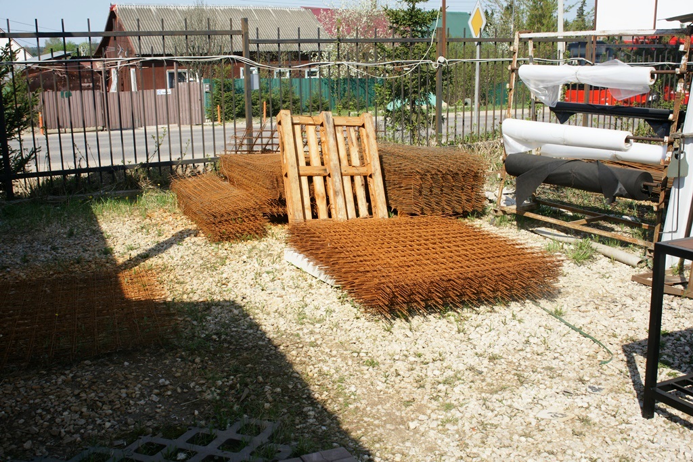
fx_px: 693
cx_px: 346
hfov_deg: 53.1
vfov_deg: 36.9
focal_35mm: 36
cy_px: 231
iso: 200
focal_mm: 24
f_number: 10
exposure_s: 1/250
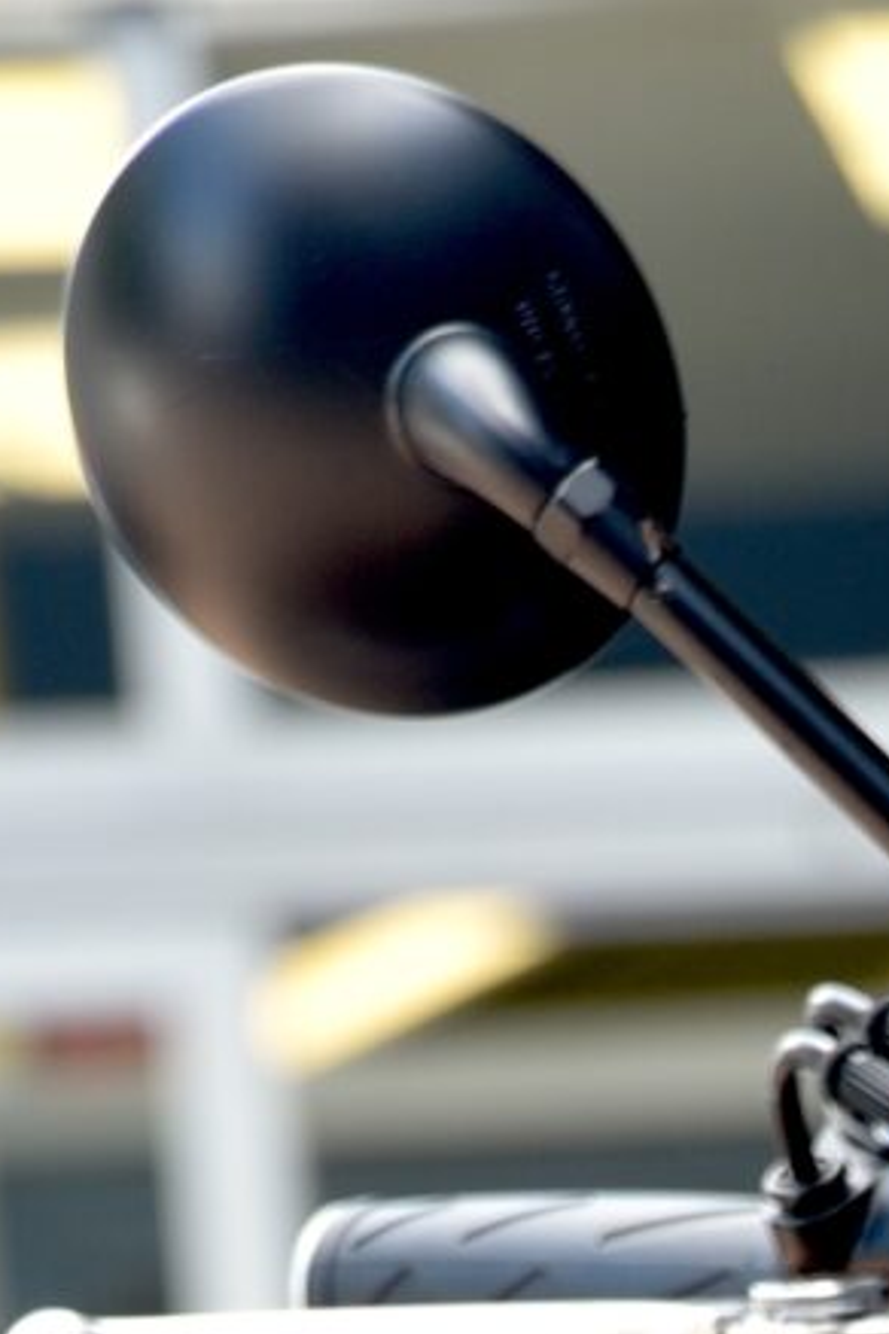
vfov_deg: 4.8
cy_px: 3844
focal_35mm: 409
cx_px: 2172
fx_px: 15149
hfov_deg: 3.3
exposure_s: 1/60
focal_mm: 70
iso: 100
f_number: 4
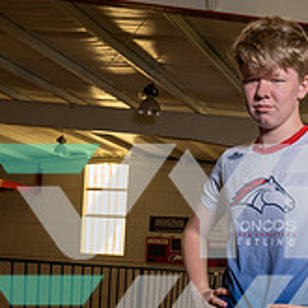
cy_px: 334
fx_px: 584
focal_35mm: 58
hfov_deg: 28.6
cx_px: 267
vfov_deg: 27.2
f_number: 7.1
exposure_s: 1/125
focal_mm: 25
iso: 800
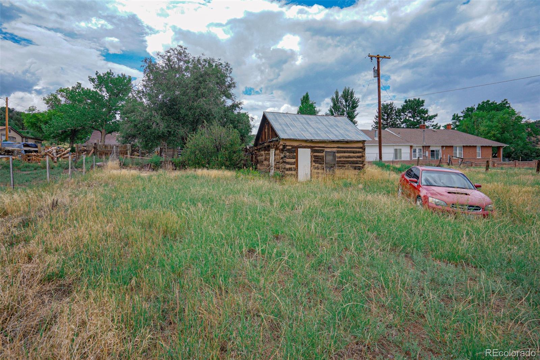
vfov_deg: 67.4
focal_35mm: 18
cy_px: 180
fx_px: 270
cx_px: 270
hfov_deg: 90.0
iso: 400
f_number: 8
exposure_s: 1/500
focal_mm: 18
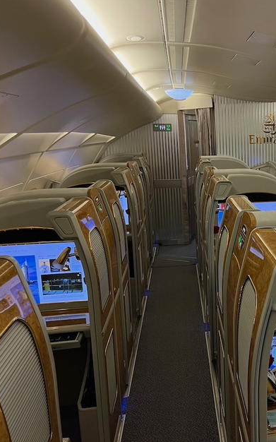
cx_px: 269
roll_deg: +1.4
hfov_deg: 32.0
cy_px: 220
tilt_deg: -12.7
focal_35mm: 37
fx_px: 446
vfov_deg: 52.8
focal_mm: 5.7
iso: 100
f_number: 1.5
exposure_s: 1/52
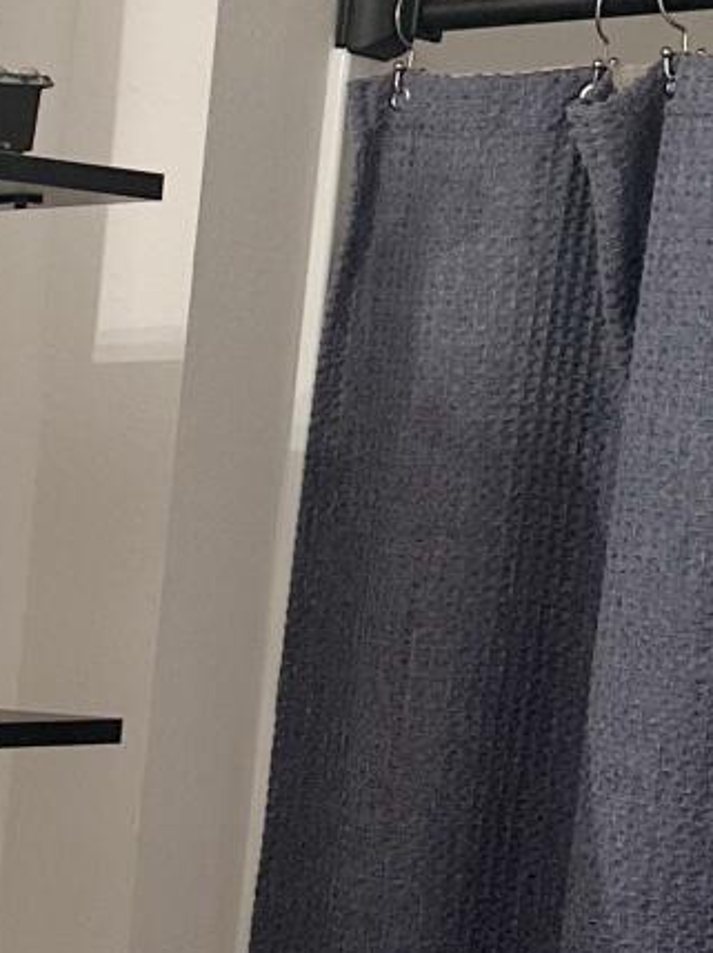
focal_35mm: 112
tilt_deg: -7.6
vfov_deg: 17.2
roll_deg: -3.3
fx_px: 3080
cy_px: 931
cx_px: -766
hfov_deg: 11.7
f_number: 1.78
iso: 200
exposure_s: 1/60
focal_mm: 6.86
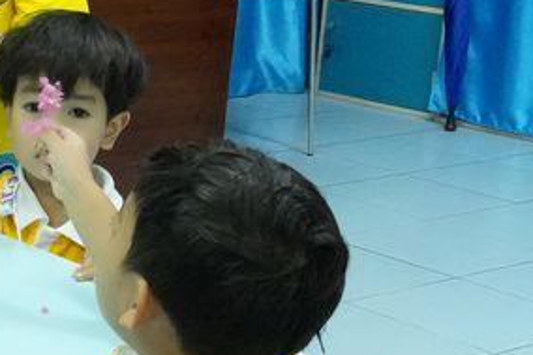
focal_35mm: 107
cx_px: -262
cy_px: 270
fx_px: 1583
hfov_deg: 17.3
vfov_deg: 12.7
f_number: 5.6
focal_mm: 18
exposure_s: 1/160
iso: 6400
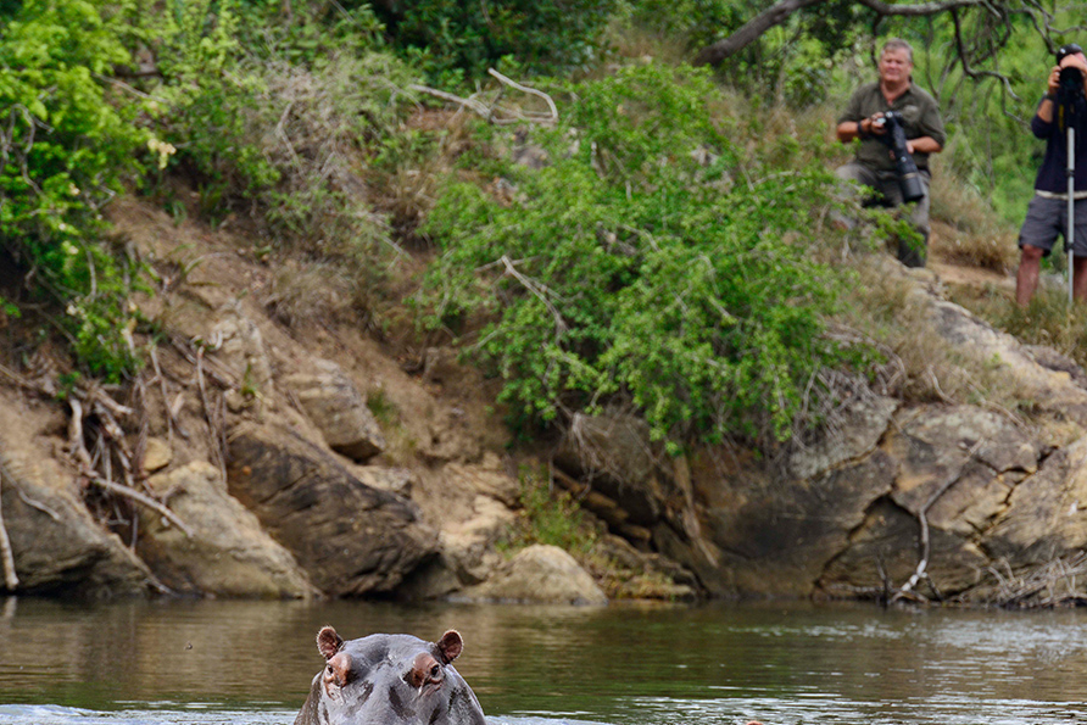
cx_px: 712
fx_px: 11264
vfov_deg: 3.7
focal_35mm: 373
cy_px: 444
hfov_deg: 5.5
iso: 500
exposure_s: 1/320
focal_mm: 280
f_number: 9
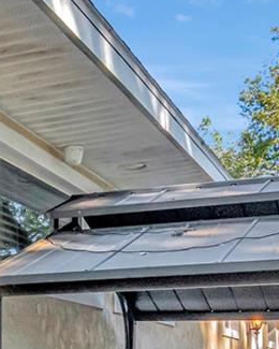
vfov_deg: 23.4
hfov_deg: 19.0
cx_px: -57
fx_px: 788
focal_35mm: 76
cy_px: 387
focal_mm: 11
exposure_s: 1/200
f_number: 8
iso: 800
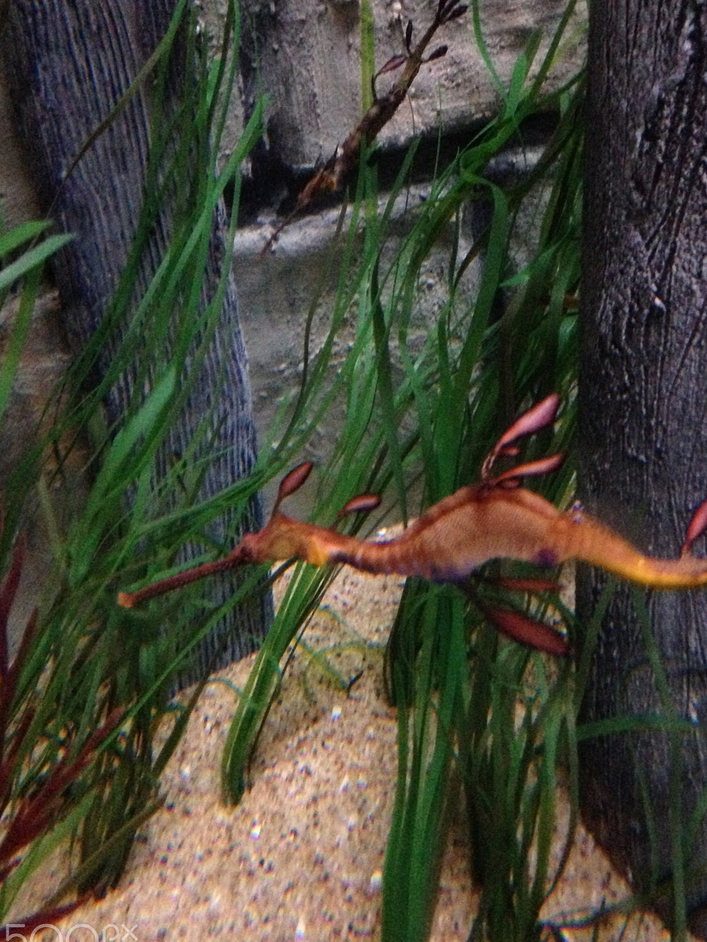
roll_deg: +4.8
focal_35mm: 40
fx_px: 1089
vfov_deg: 46.8
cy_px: 463
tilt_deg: -33.1
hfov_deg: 35.9
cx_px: 389
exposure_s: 1/15
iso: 800
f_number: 2.4
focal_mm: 4.12
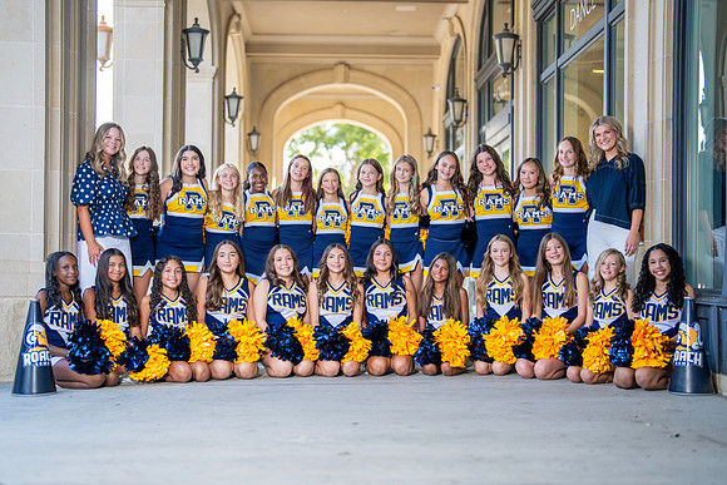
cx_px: 364
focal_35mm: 50
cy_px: 242
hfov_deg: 39.6
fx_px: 1010
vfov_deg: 27.0
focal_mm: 50
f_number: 1.2
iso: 100
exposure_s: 1/400
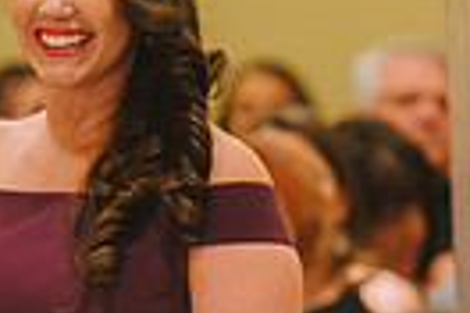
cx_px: 110
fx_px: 8877
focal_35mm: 680
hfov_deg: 3.0
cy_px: 354
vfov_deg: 2.0
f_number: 3.2
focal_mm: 155
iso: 2000
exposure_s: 1/160
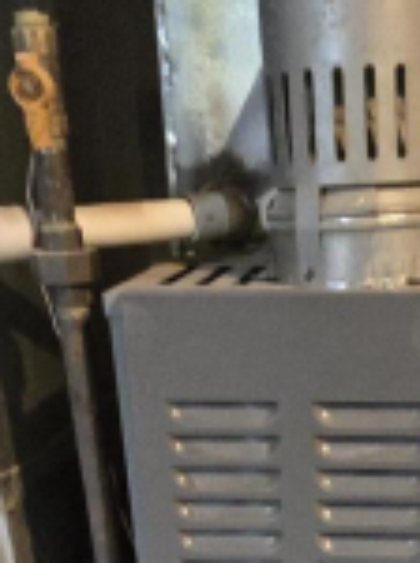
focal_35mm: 58
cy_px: 685
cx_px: 345
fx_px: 941
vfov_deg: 28.6
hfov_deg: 24.7
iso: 1250
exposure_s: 1/60
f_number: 2.2
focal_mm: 2.2
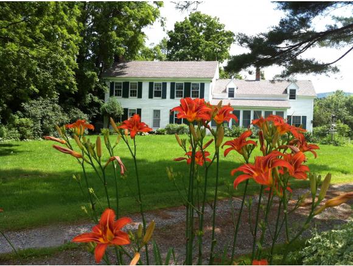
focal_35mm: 35
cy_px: 133
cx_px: 176
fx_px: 357
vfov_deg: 40.8
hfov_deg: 52.6
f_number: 2.8
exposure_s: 1/487
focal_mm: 3.85
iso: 80
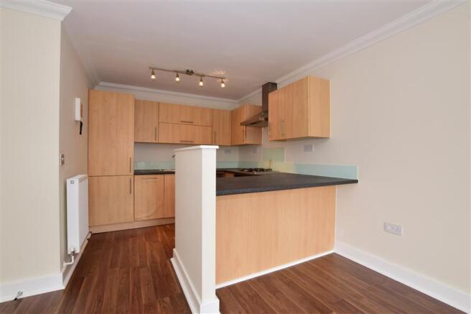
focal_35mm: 15
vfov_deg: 77.3
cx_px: 236
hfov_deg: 100.4
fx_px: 196
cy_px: 157
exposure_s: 1/15
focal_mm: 10
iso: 400
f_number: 13
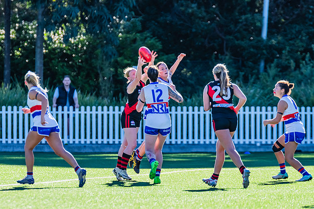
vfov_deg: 2.4
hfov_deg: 3.7
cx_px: 148
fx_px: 4917
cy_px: 110
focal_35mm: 564
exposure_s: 1/1250
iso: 800
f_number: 7.1
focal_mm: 460
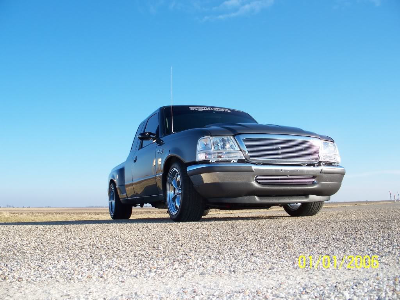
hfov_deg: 50.1
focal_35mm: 37
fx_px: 428
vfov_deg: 38.7
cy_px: 150
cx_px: 200
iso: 64
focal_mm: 7.8
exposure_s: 1/320
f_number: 4
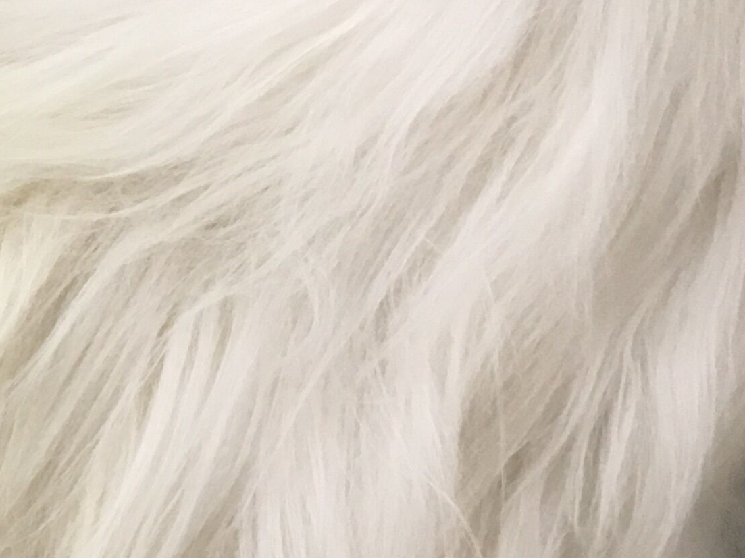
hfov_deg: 16.2
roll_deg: +0.4
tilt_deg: -8.3
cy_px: 122
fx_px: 2281
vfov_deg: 13.9
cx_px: -520
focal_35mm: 106
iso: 125
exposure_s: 1/33
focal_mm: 4.15
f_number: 2.2
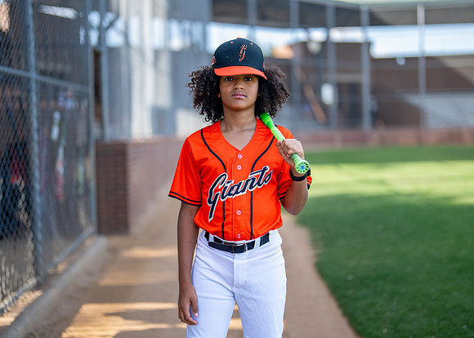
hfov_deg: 34.9
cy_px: 164
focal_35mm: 56
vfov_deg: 25.3
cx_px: 239
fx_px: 755
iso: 125
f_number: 1.2
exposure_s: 1/1600
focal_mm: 50
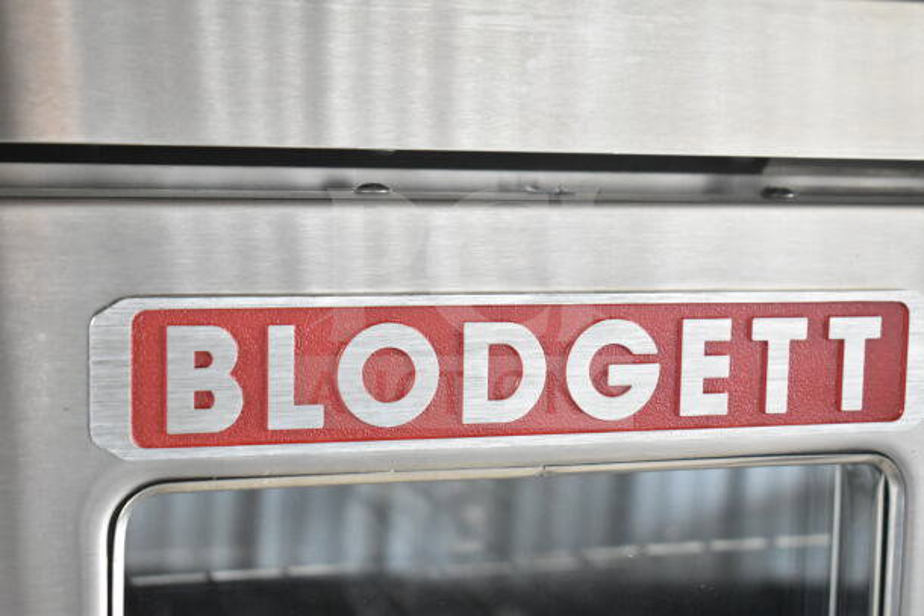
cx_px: 462
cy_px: 308
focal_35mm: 68
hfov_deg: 29.9
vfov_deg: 20.2
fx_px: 1733
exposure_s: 1/80
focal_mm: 45
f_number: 5
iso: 7200
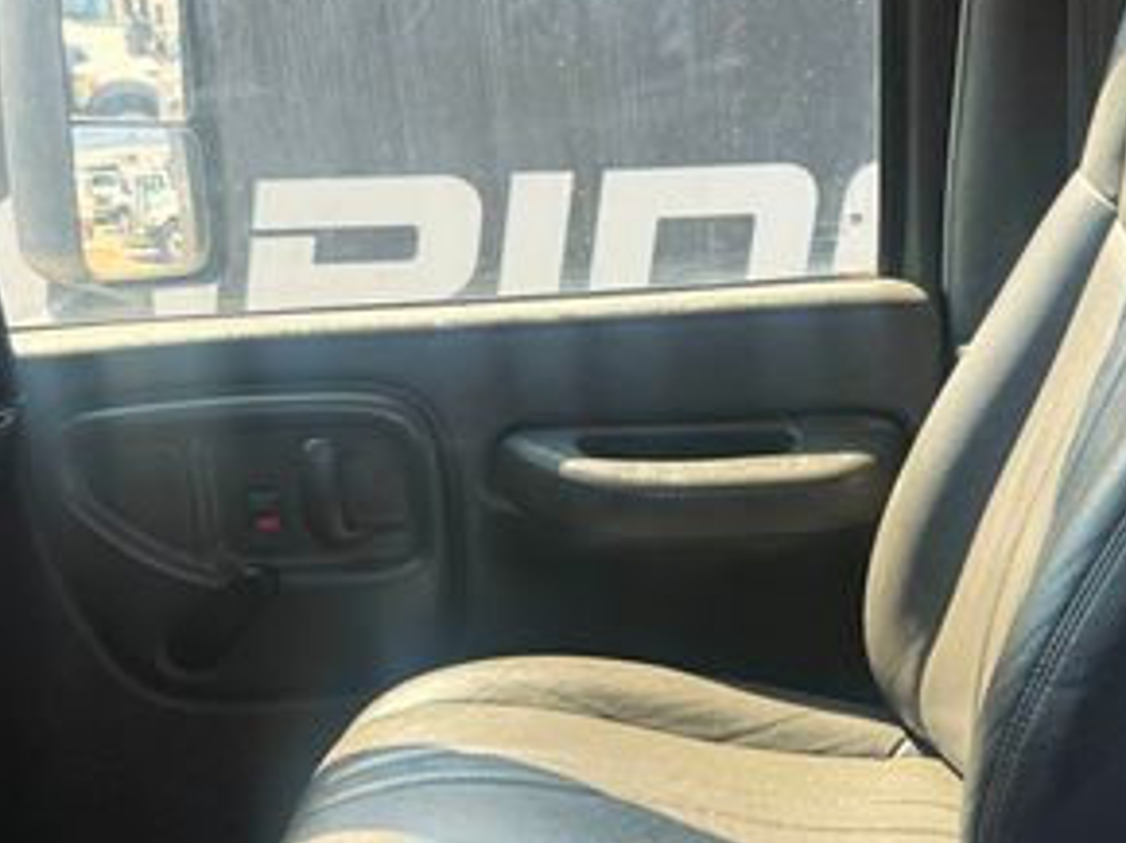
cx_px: 745
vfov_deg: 27.2
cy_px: 594
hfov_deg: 35.9
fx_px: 1723
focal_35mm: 53
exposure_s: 1/341
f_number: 1.78
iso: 100
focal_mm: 6.76
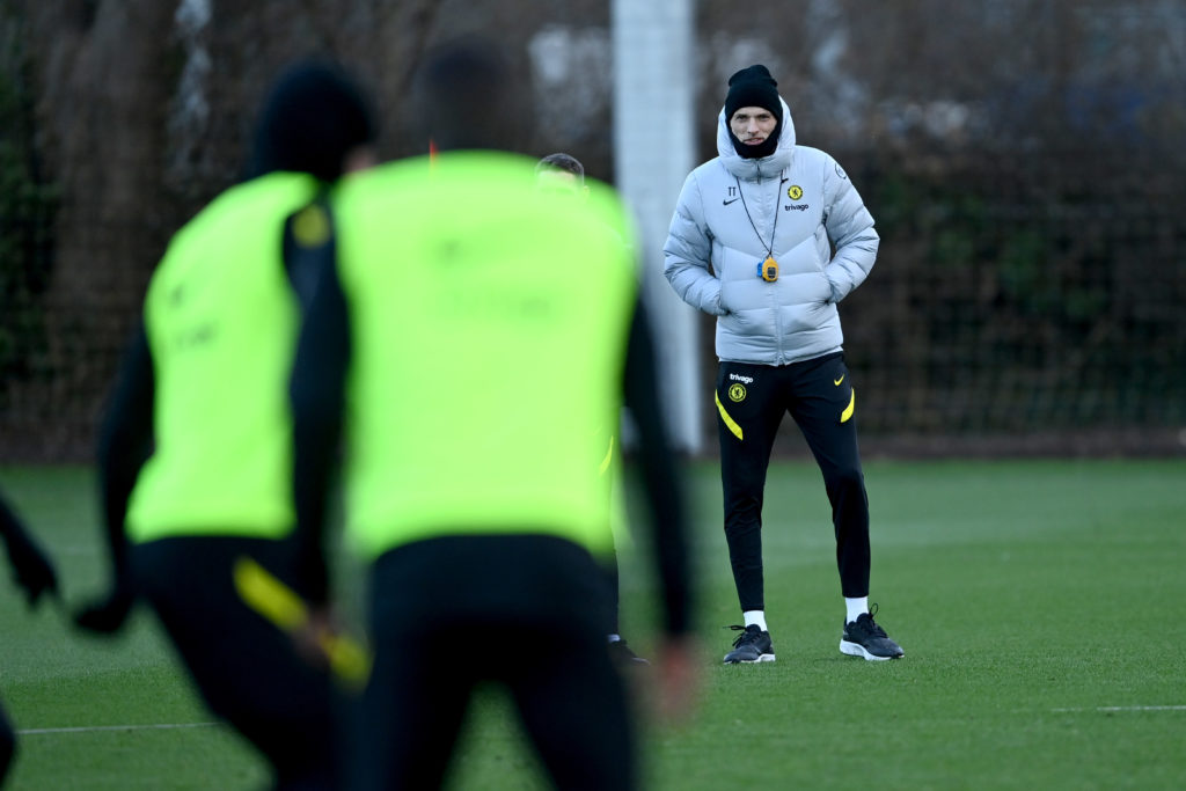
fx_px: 13179
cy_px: 396
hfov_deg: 5.2
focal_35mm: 400
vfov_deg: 3.4
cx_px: 593
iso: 1600
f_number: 2.8
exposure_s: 1/1600
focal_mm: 400
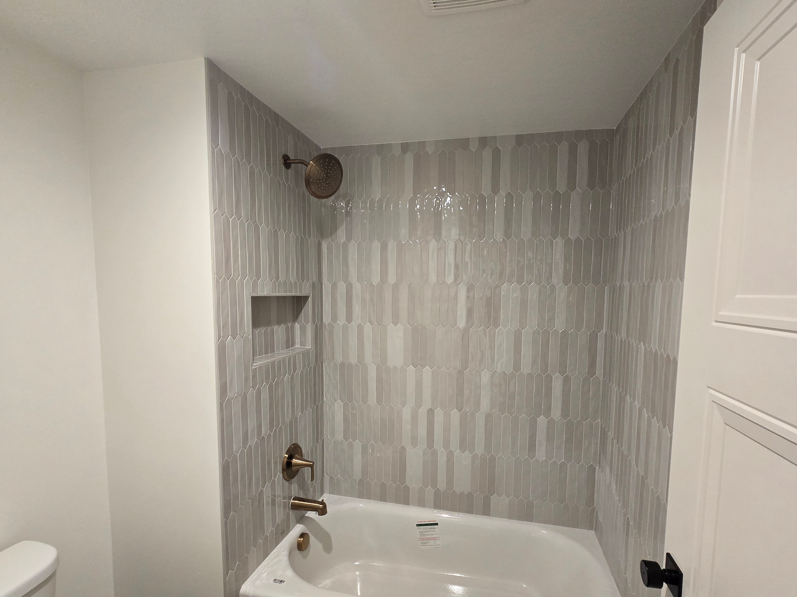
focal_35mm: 15
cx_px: 420
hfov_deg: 98.1
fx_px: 345
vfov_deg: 81.6
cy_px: 324
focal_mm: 2.2
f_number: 2.2
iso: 250
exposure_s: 1/60
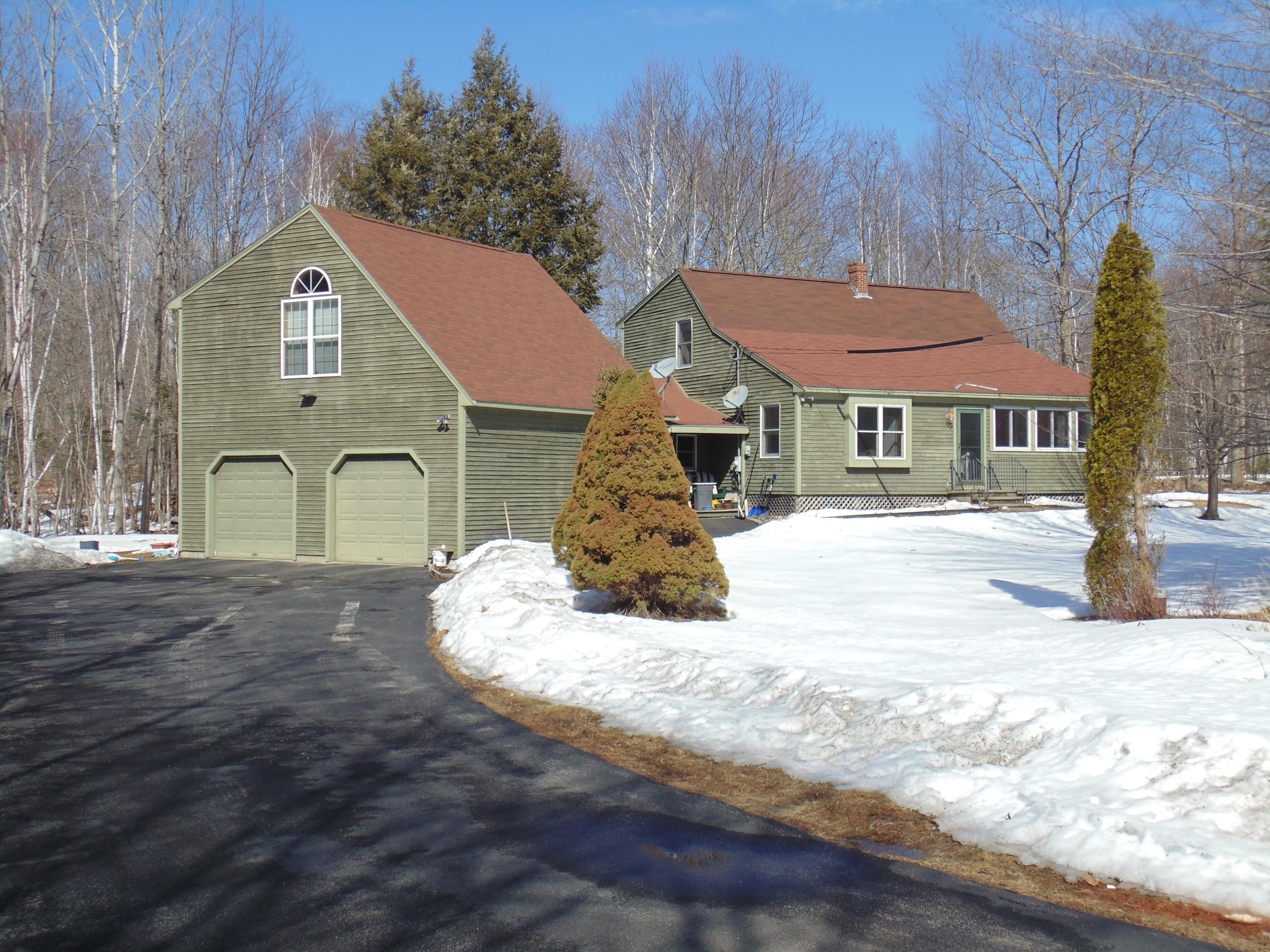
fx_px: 1504
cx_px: 635
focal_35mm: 41
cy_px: 476
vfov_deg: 35.1
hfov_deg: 45.8
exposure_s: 1/100
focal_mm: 7.4
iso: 80
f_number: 11.3
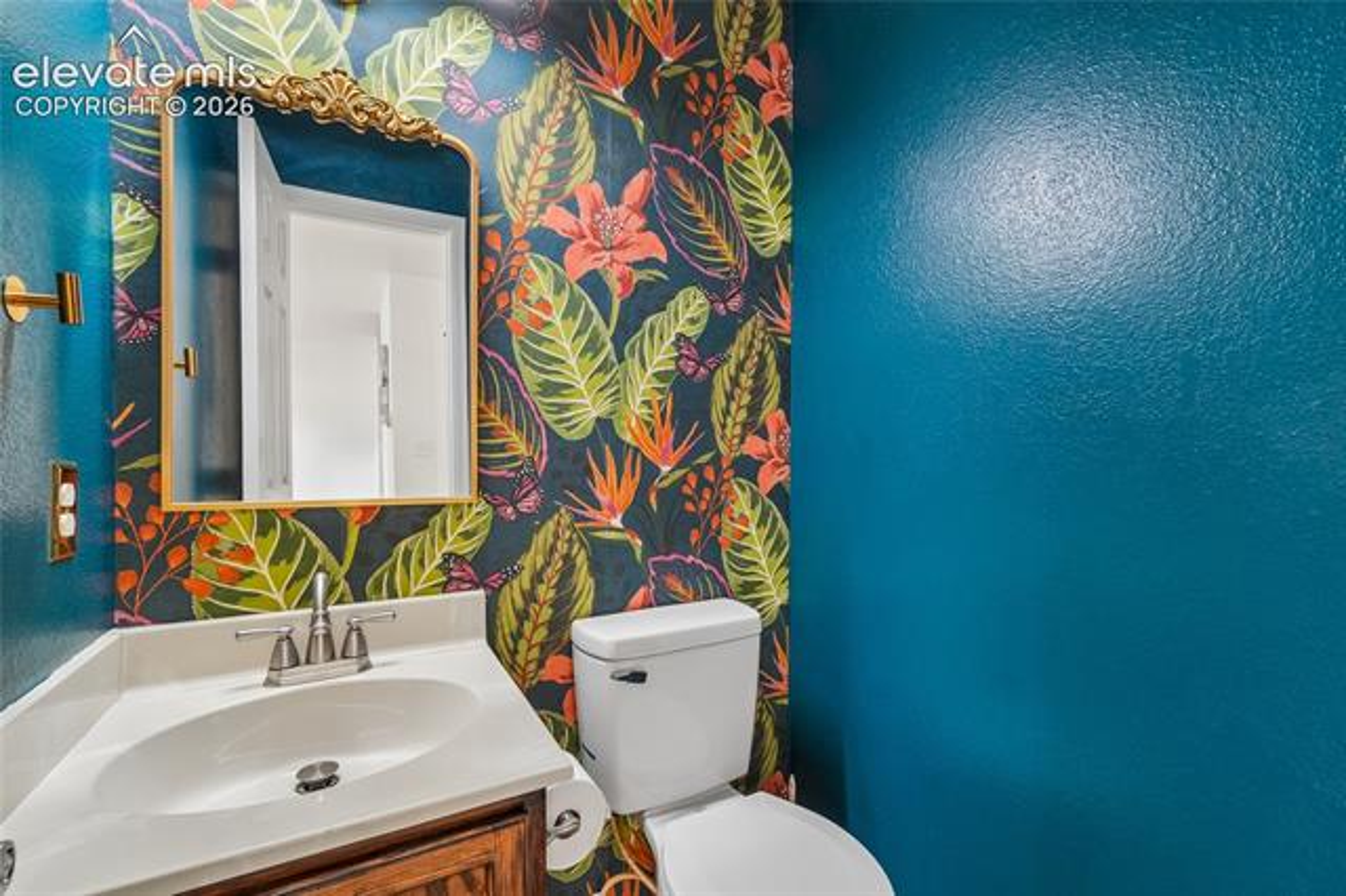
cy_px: 448
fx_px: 561
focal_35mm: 15
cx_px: 673
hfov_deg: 100.4
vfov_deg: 77.3
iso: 800
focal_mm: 10
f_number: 8
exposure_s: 1/5
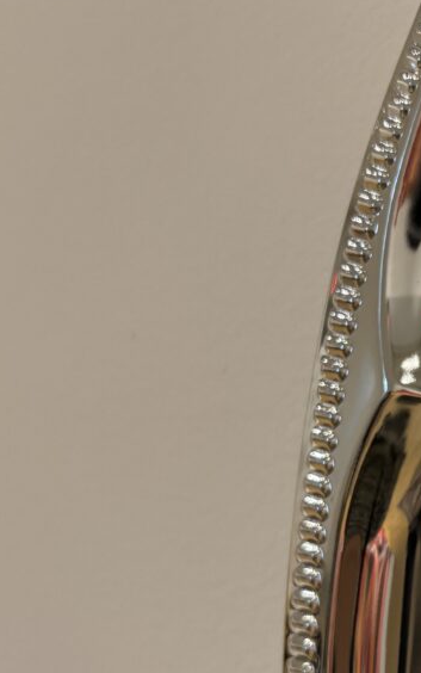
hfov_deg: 23.5
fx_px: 917
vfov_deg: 39.8
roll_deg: -3.5
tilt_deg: +1.2
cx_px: 512
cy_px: 445
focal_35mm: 50
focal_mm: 5.96
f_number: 1.6
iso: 500
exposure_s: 1/60
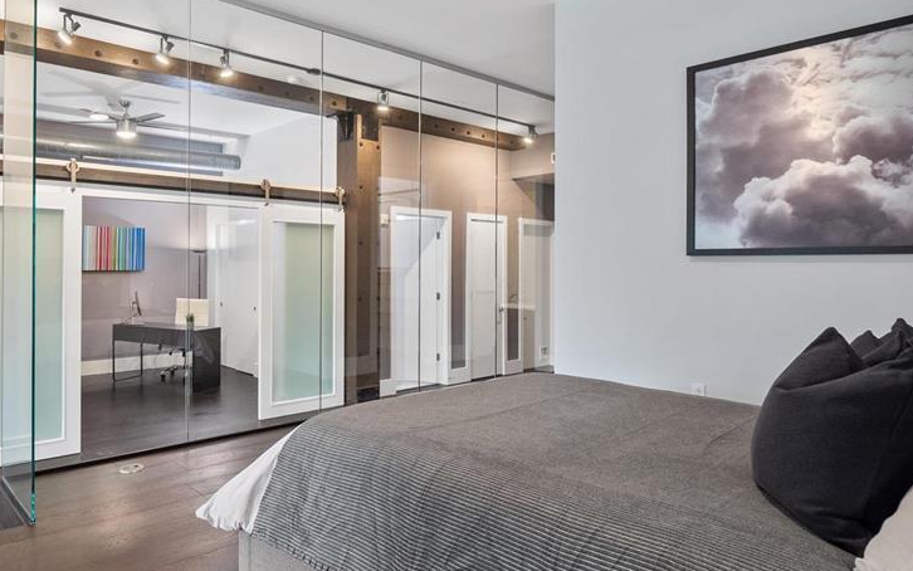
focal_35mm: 23
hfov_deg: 75.2
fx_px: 572
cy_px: 282
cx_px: 318
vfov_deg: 53.0
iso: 400
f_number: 7.1
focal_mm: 8
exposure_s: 1/2
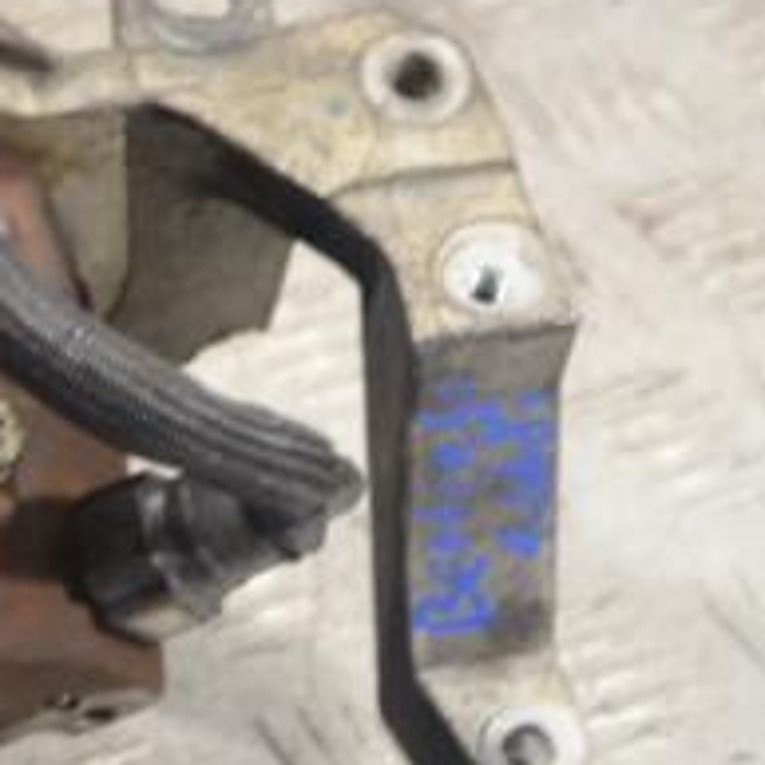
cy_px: 420
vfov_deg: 8.8
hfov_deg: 8.7
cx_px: -238
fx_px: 4951
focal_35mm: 198
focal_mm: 50
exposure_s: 1/30
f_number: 5.6
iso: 450
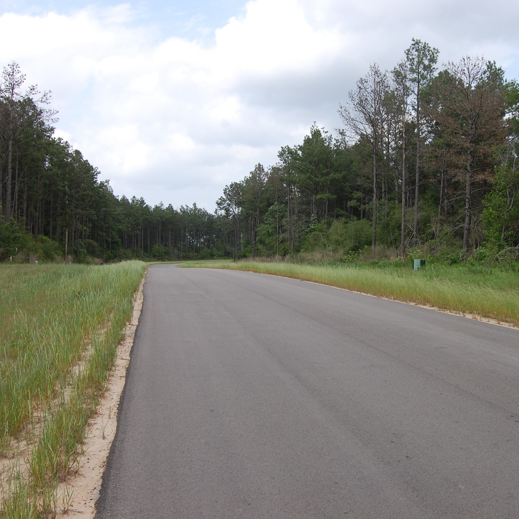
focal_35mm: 39
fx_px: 662
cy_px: 259
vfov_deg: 42.8
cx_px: 315
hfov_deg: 42.6
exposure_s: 1/250
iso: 200
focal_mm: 20
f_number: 8
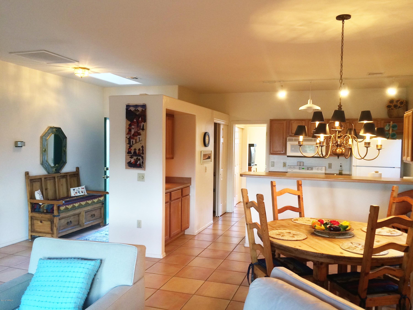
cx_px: 206
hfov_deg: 61.7
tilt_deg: -4.3
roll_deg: +1.1
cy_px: 155
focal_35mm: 29
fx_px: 346
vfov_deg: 48.2
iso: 125
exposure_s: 1/30
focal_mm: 4.15
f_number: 2.2
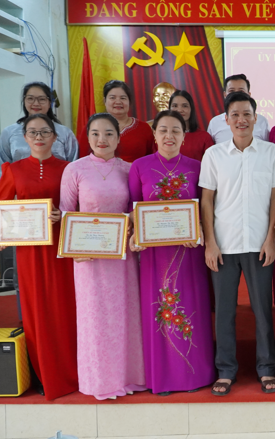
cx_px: 326
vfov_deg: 43.5
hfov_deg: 25.3
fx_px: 552
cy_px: 219
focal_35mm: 46
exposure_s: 1/160
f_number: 4
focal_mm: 20
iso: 1600
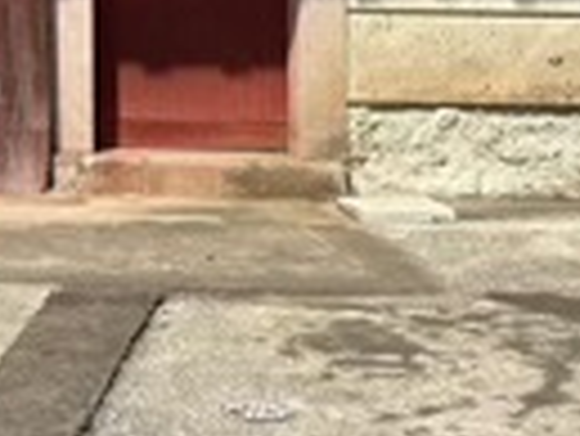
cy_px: -281
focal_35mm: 141
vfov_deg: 10.1
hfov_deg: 12.8
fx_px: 2365
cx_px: -436
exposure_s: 1/2398
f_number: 1.6
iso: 50
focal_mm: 5.96
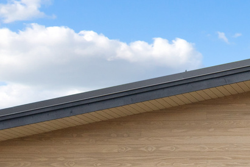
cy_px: 295
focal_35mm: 92
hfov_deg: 18.9
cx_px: 394
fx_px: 642
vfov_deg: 13.4
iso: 500
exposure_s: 1/640
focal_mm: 18.5
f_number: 7.1
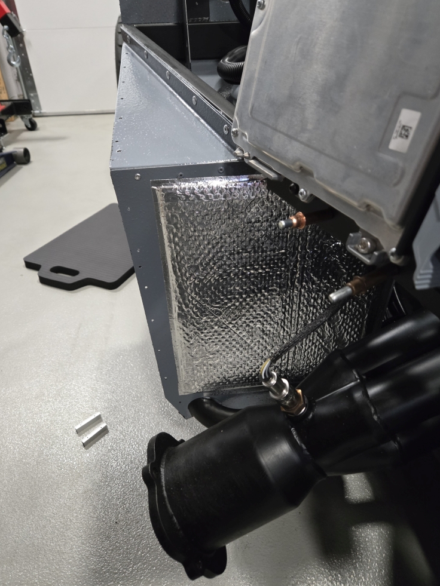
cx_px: 221
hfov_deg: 56.8
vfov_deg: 71.6
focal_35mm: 24
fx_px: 407
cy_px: 284
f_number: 1.8
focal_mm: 5.4
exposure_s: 1/60
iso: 1000
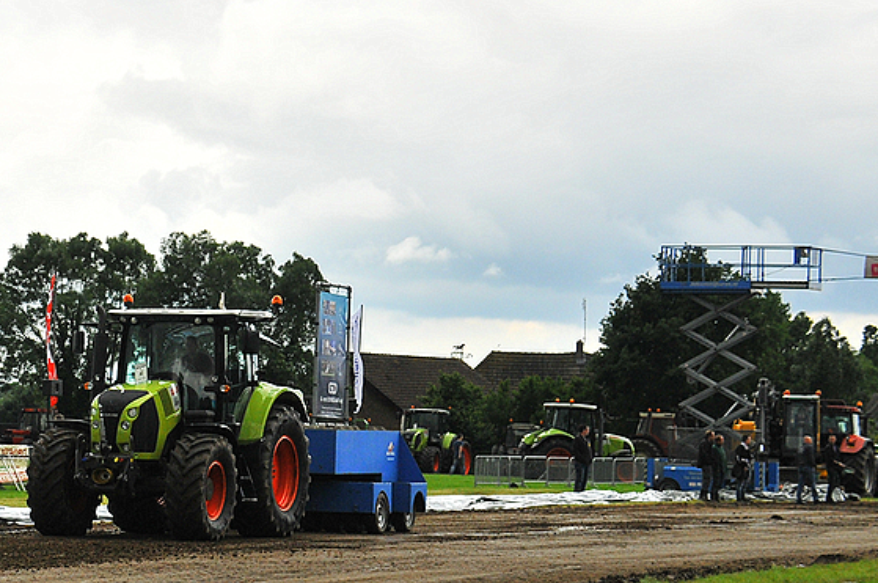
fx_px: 3483
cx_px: 118
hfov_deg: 14.3
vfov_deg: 9.6
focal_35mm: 143
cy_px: 330
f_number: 5.3
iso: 500
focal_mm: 52
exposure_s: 1/2000
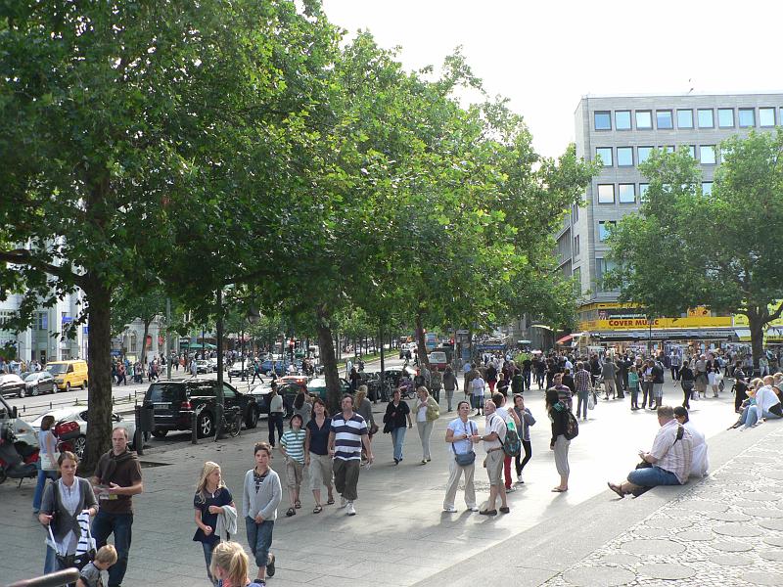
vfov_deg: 39.7
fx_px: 814
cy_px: 294
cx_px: 392
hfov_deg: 51.4
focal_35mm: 36
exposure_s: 1/100
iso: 80
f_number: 3.6
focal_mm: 6
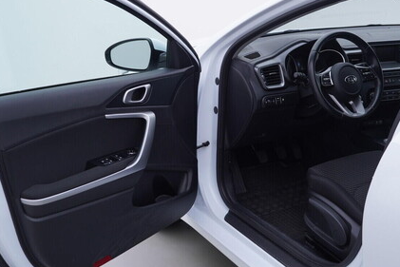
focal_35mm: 47
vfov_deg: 28.7
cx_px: 197
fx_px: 522
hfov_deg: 41.9
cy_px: 132
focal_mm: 24
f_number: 3.5
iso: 125
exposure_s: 1/60
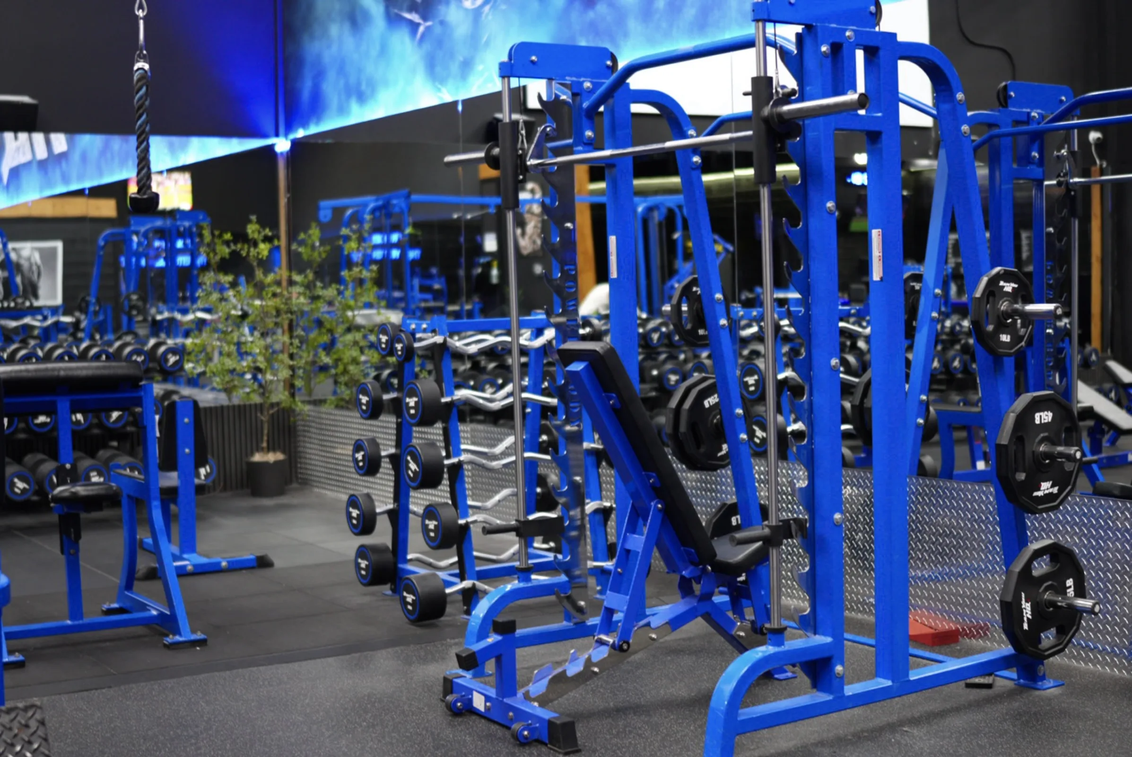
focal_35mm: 52
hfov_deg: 38.2
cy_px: 378
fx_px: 1636
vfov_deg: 26.0
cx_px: 566
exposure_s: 1/100
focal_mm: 35
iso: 640
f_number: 1.4
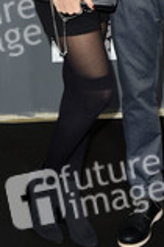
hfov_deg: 12.8
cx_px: 131
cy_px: -42
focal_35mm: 106
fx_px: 726
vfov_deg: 18.4
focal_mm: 42
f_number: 7.1
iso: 250
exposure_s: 1/200
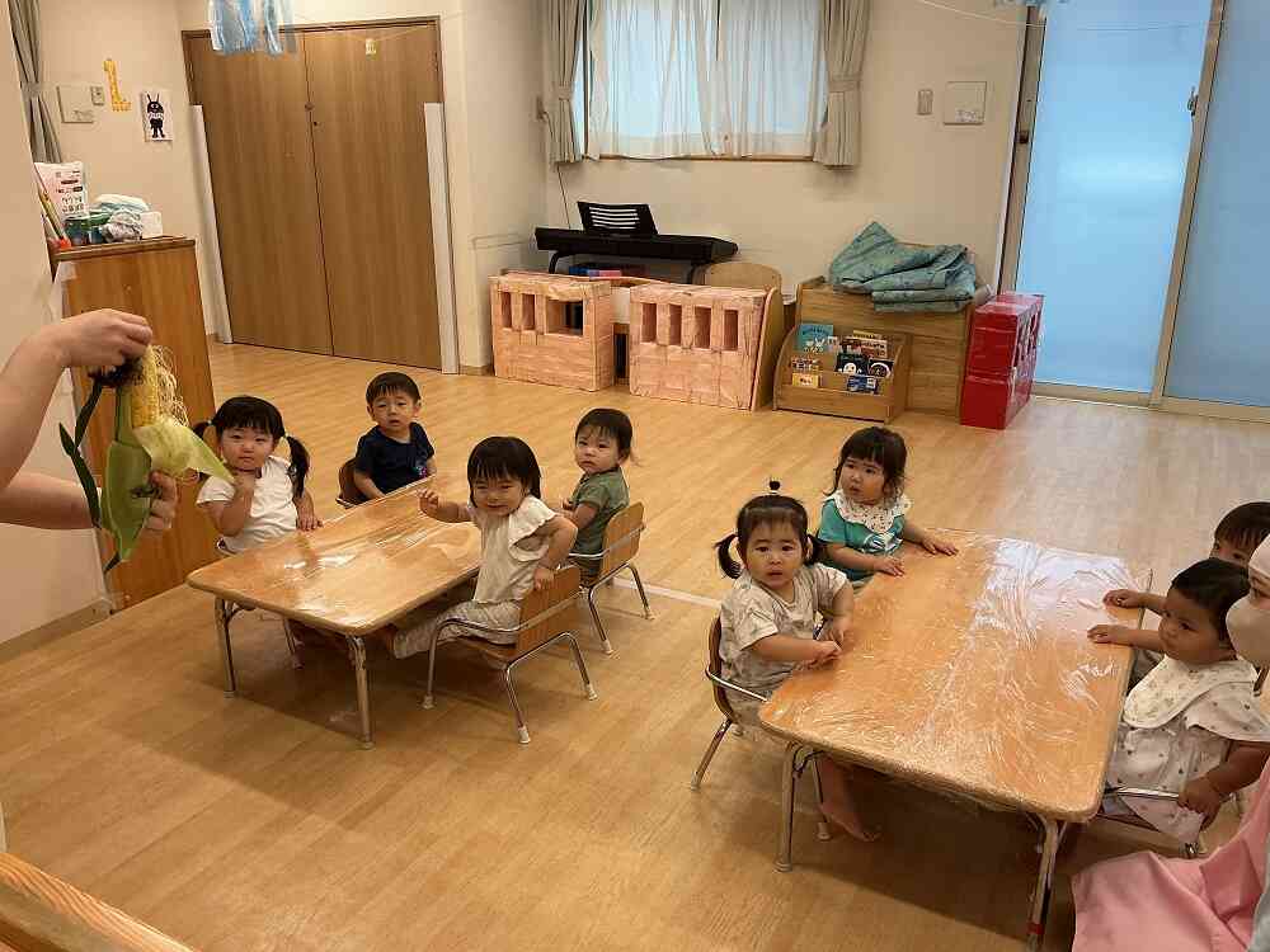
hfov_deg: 61.7
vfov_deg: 48.2
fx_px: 1064
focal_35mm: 29
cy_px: 476
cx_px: 635
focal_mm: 3
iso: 40
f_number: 1.8
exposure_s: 1/120
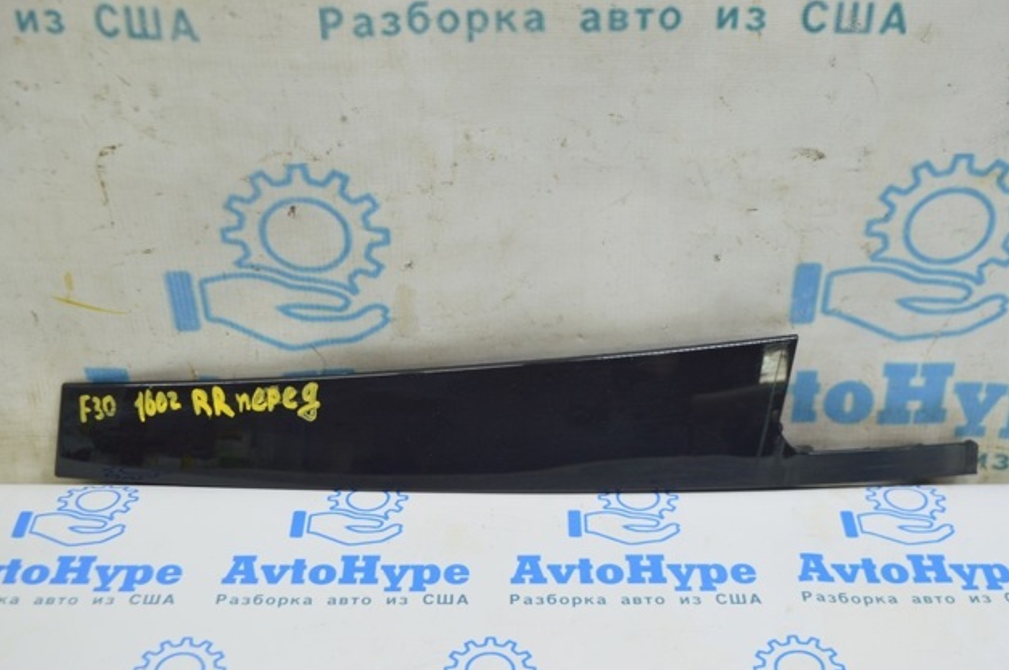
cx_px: 509
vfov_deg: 25.9
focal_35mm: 52
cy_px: 335
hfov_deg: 38.2
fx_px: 1456
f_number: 5.6
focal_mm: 34
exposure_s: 1/20
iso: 400
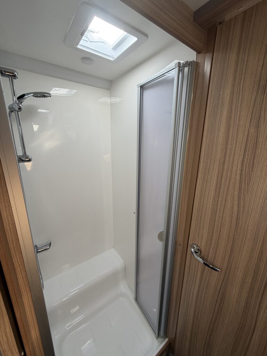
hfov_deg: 85.7
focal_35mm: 14
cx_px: 134
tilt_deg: -15.2
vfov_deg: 102.1
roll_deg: +0.9
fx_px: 144
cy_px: 178
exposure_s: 1/121
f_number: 2.2
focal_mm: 2.22
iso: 100
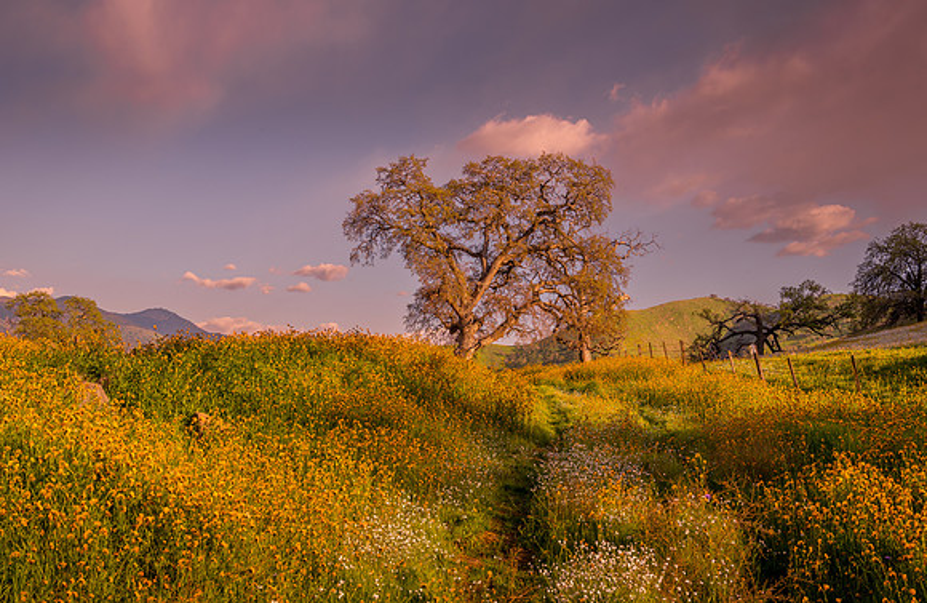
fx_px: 892
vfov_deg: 37.3
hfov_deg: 54.9
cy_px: 334
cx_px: 439
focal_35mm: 35
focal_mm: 29.5
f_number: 8
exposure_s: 1/60
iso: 64
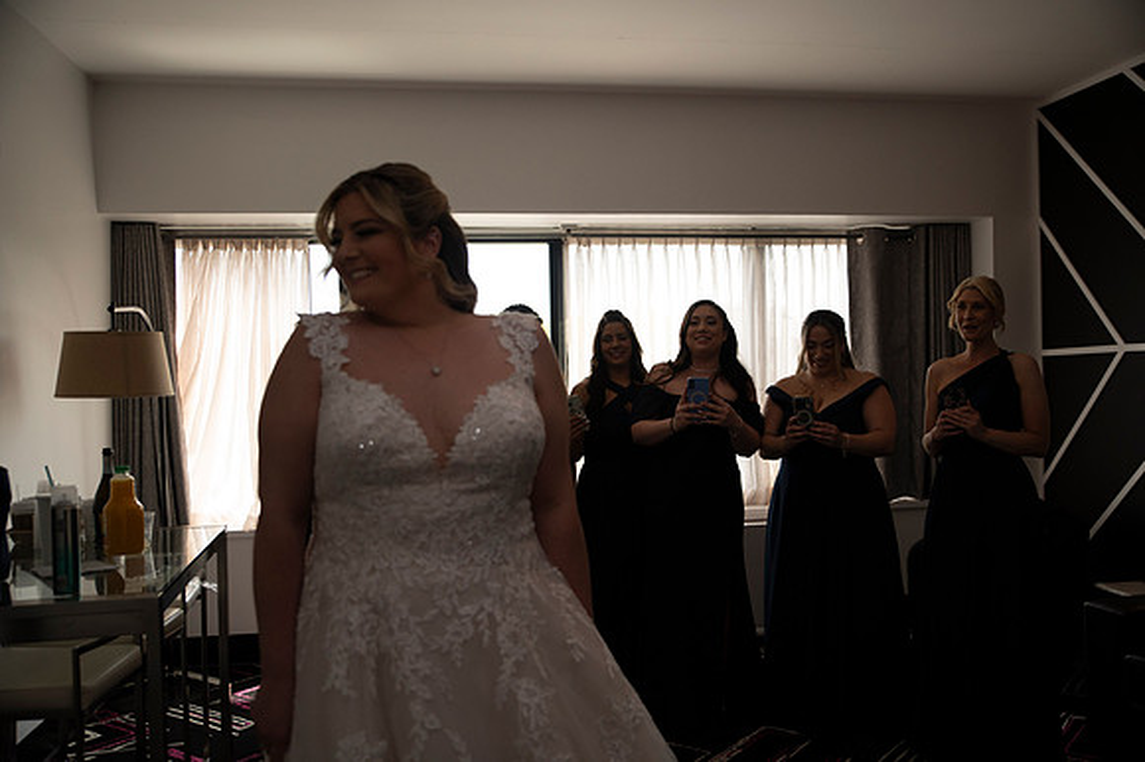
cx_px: 572
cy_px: 381
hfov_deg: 60.3
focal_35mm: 31
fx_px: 985
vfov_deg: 42.3
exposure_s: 1/1600
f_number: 2.8
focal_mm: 31
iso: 1600
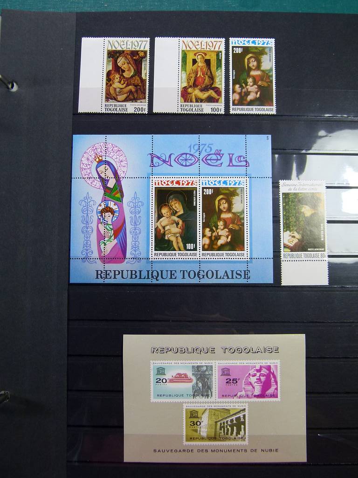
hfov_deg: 41.8
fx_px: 469
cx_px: 179
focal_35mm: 34
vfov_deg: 54.0
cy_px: 239
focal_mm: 6.2
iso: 100
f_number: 3
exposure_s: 1/100
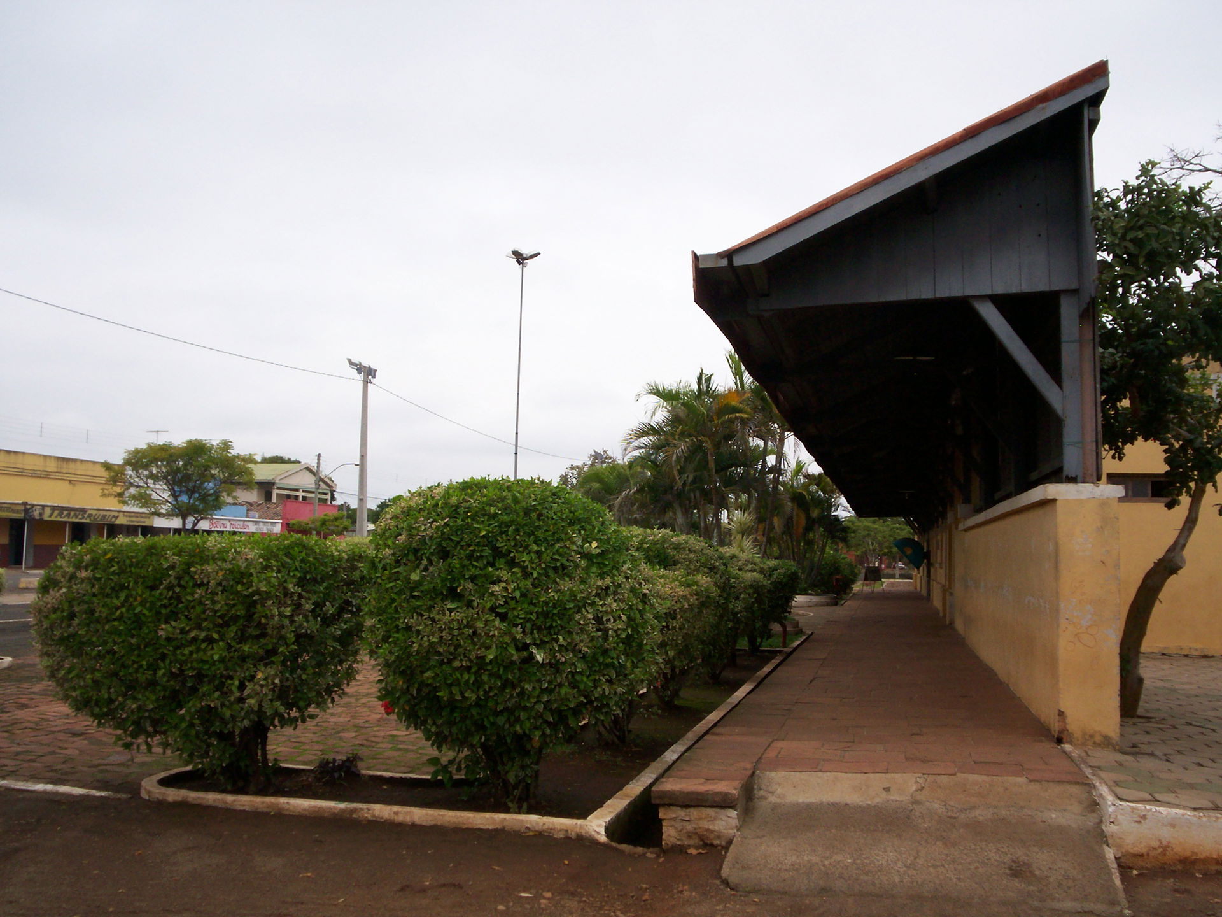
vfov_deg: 39.7
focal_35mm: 36
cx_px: 611
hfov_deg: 51.4
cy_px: 458
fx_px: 1271
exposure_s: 1/200
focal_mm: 5.9
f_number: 4.5
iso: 100
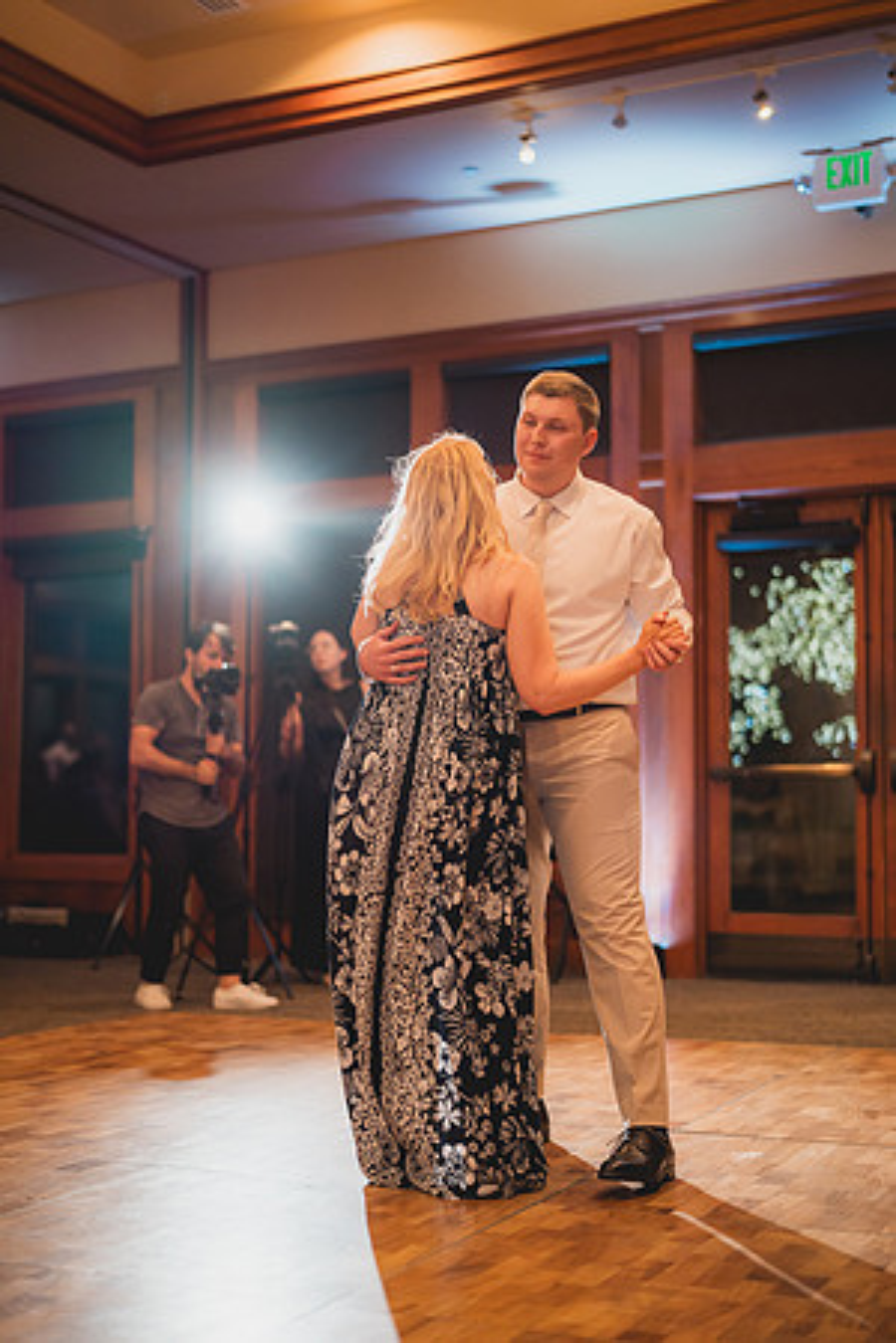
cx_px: 448
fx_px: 1867
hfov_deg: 27.0
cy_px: 672
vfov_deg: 39.6
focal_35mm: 50
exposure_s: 1/500
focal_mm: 50
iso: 1250
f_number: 1.4
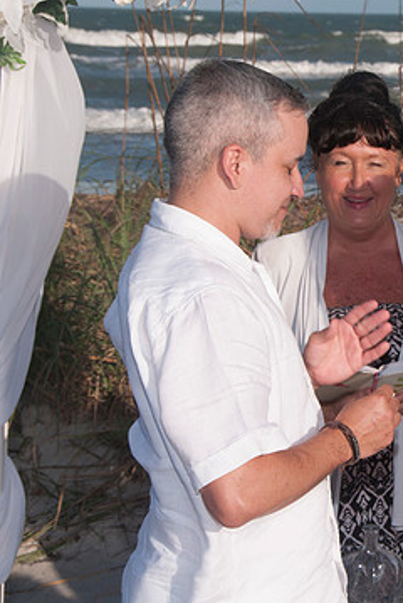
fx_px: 2229
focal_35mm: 133
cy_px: 285
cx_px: 463
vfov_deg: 15.4
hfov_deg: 10.2
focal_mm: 55
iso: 100
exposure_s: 1/250
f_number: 13
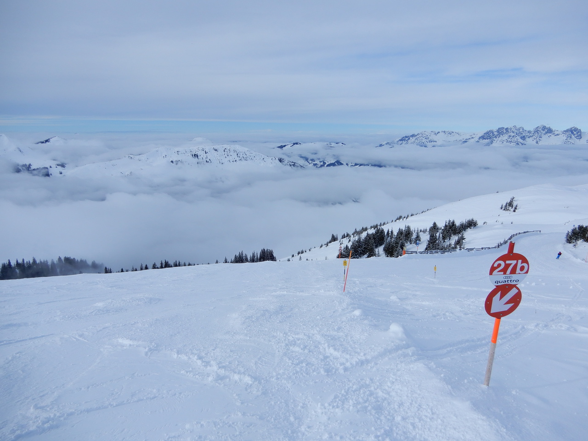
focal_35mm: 24
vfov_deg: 56.8
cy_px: 220
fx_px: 408
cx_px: 294
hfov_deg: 71.6
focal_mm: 4.3
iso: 80
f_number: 3.4
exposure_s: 1/1600
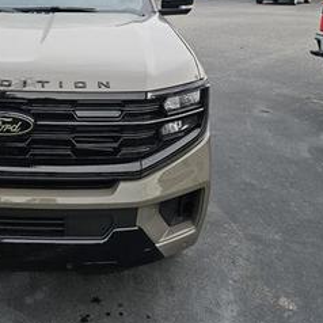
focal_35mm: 43
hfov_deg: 37.3
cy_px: 88
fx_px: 454
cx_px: 50
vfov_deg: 38.3
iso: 320
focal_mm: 5.4
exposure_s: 1/370
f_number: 1.8
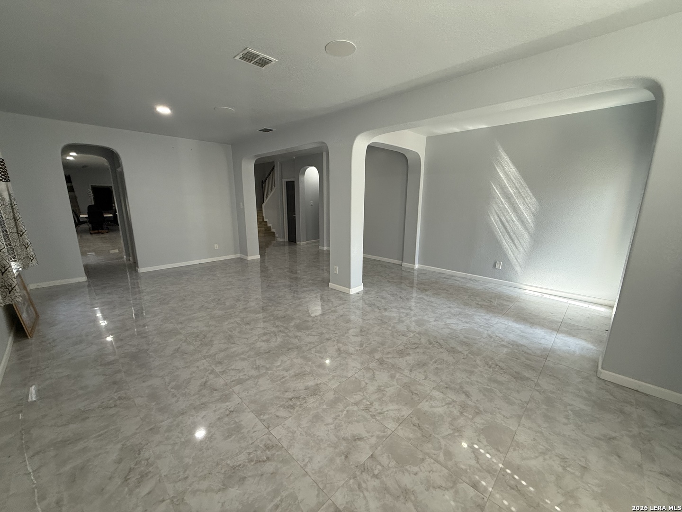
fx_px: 276
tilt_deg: -11.9
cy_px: 256
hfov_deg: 102.1
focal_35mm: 14
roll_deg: -0.5
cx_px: 341
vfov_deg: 85.7
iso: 320
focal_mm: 2.22
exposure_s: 1/120
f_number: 2.2
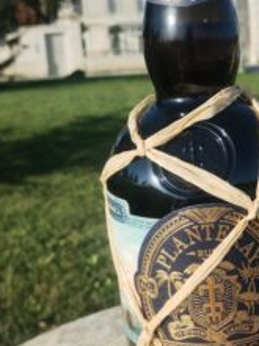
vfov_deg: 37.4
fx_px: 509
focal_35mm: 51
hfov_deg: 28.2
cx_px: 191
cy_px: 143
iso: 100
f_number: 1.8
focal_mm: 4.27
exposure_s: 1/837
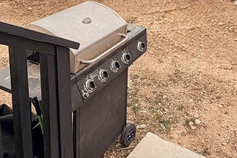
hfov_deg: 39.4
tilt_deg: -8.2
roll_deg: -0.4
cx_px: 173
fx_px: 323
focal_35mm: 49
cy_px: -59
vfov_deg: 23.6
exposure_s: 1/1001
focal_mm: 2.22
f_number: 2.2
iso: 20
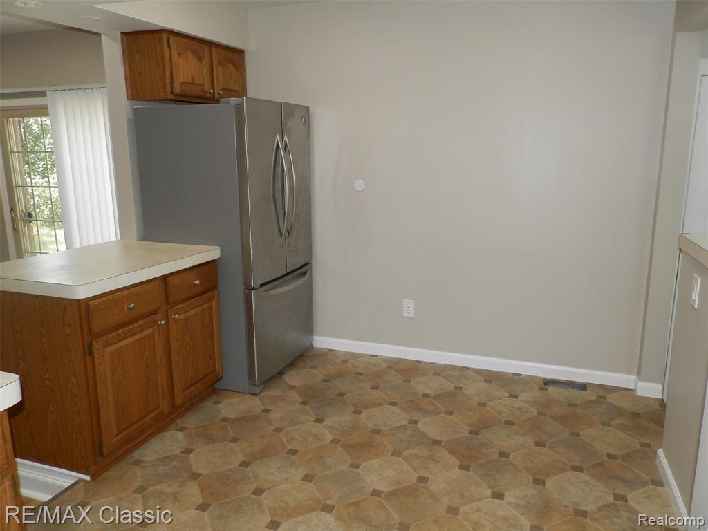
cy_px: 266
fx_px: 511
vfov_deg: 54.9
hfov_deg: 69.4
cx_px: 354
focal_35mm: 25
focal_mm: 4.5
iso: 100
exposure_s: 1/30
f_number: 3.1
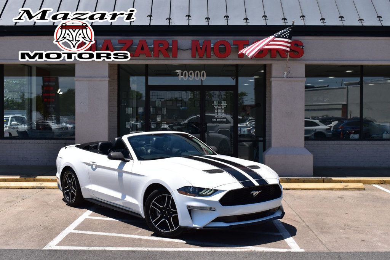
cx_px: 195
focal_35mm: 46
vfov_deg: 28.9
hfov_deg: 42.3
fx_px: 504
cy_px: 130
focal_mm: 31
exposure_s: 1/500
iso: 320
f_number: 11
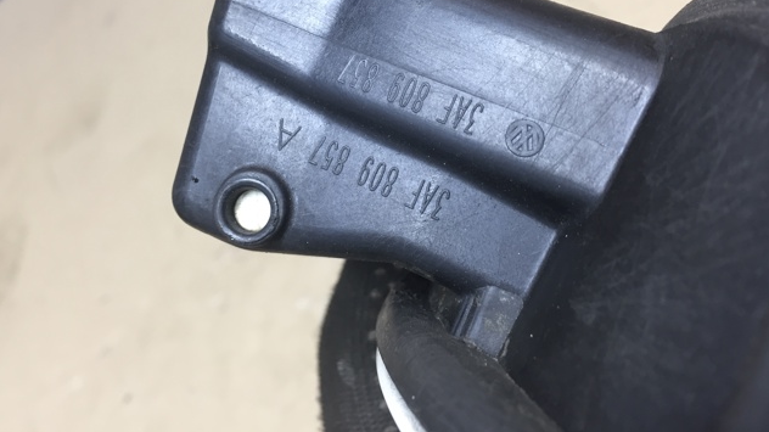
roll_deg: +40.4
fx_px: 652
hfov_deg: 61.0
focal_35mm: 32
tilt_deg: -43.3
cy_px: 142
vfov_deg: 36.3
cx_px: 387
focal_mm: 4.15
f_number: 2.2
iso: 100
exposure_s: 1/33
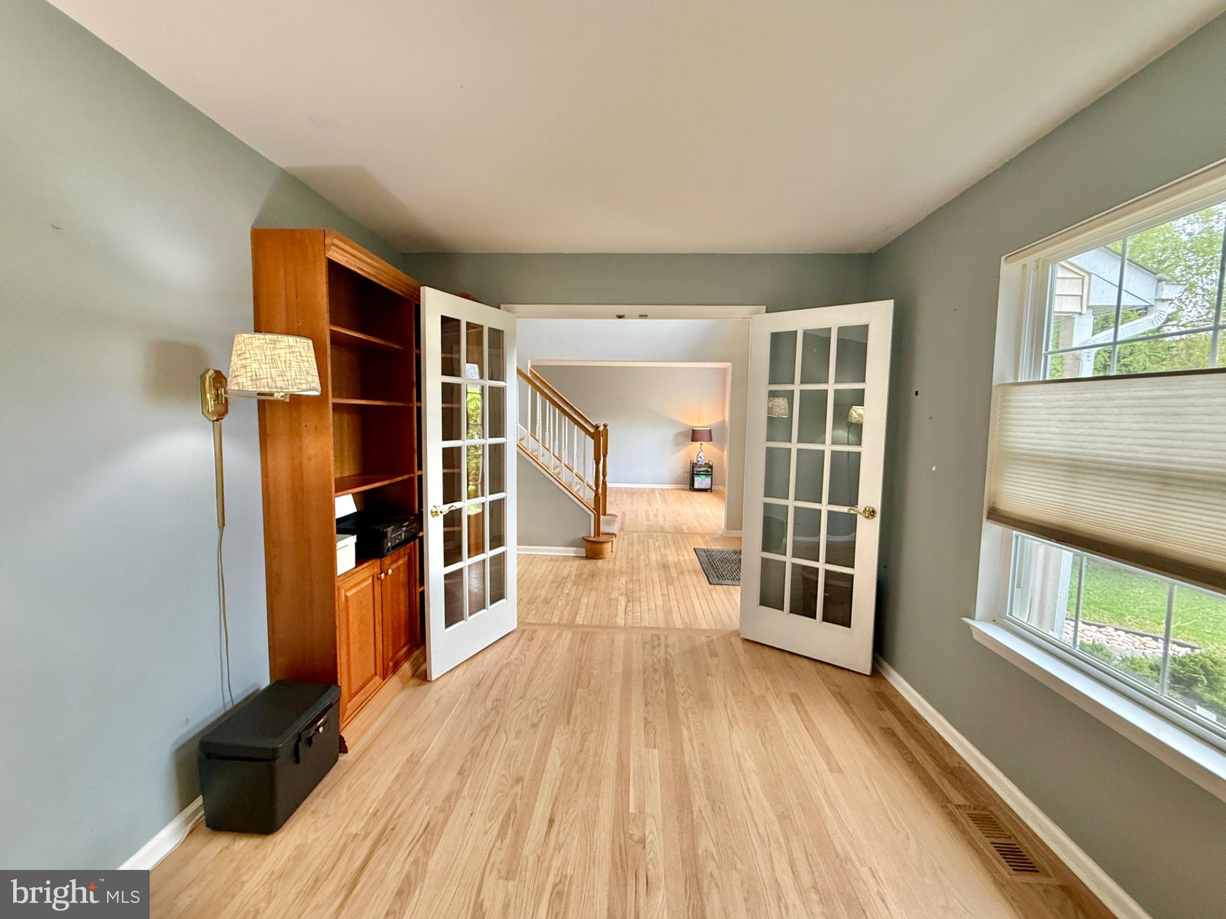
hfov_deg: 102.1
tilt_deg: -4.7
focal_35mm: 14
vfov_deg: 85.7
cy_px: 460
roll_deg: +0.3
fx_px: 496
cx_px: 613
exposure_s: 1/60
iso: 200
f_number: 2.2
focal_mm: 2.22
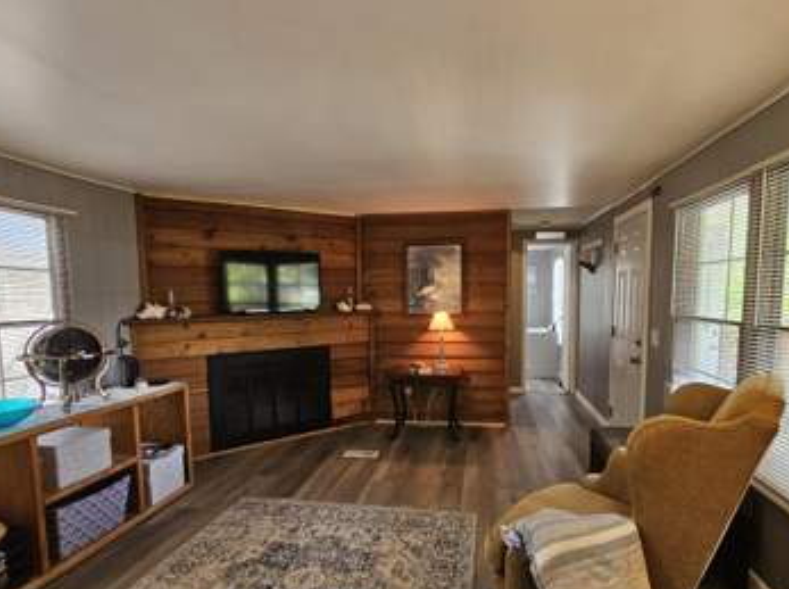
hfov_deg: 87.8
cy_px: 331
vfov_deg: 71.1
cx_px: 409
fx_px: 410
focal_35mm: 18
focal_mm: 2.2
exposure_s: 1/77.4
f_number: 2.2
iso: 250
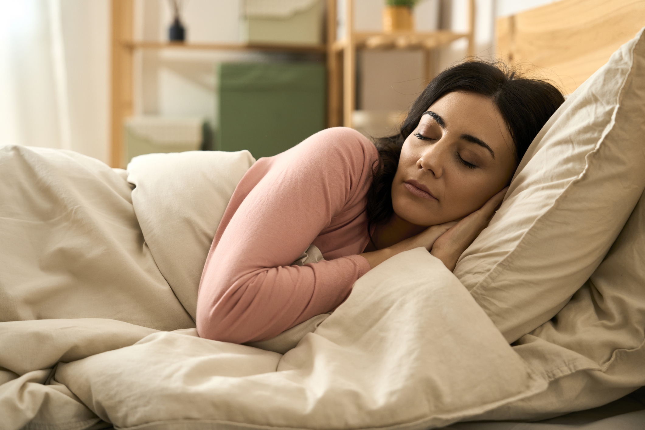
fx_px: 985
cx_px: 322
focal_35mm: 55
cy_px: 215
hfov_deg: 36.2
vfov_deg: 24.6
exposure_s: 1/200
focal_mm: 55
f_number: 2.8
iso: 640
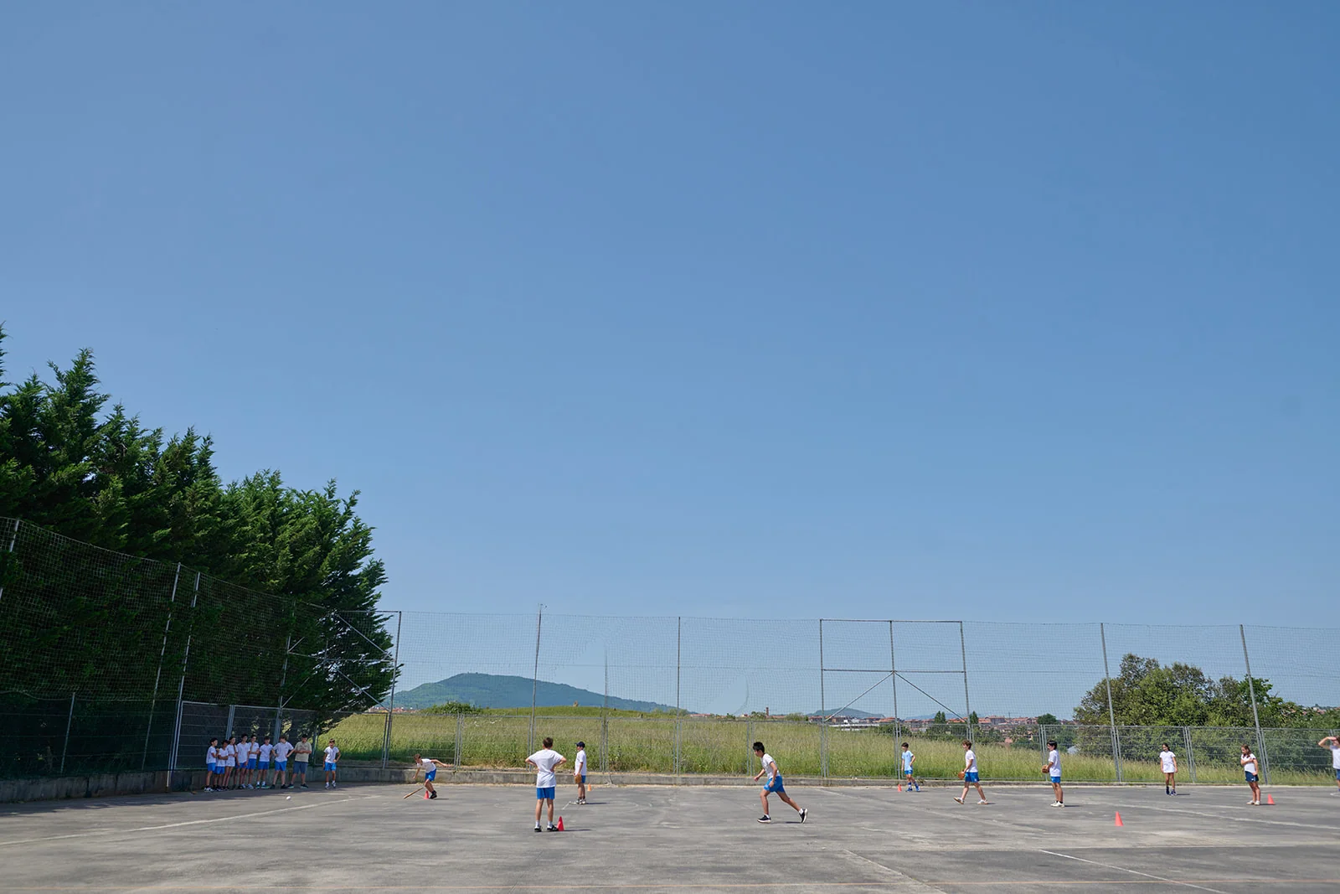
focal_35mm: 24
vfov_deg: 53.1
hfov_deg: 73.7
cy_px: 447
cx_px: 670
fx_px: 893
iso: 64
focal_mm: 24
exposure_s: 1/2500
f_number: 4.5
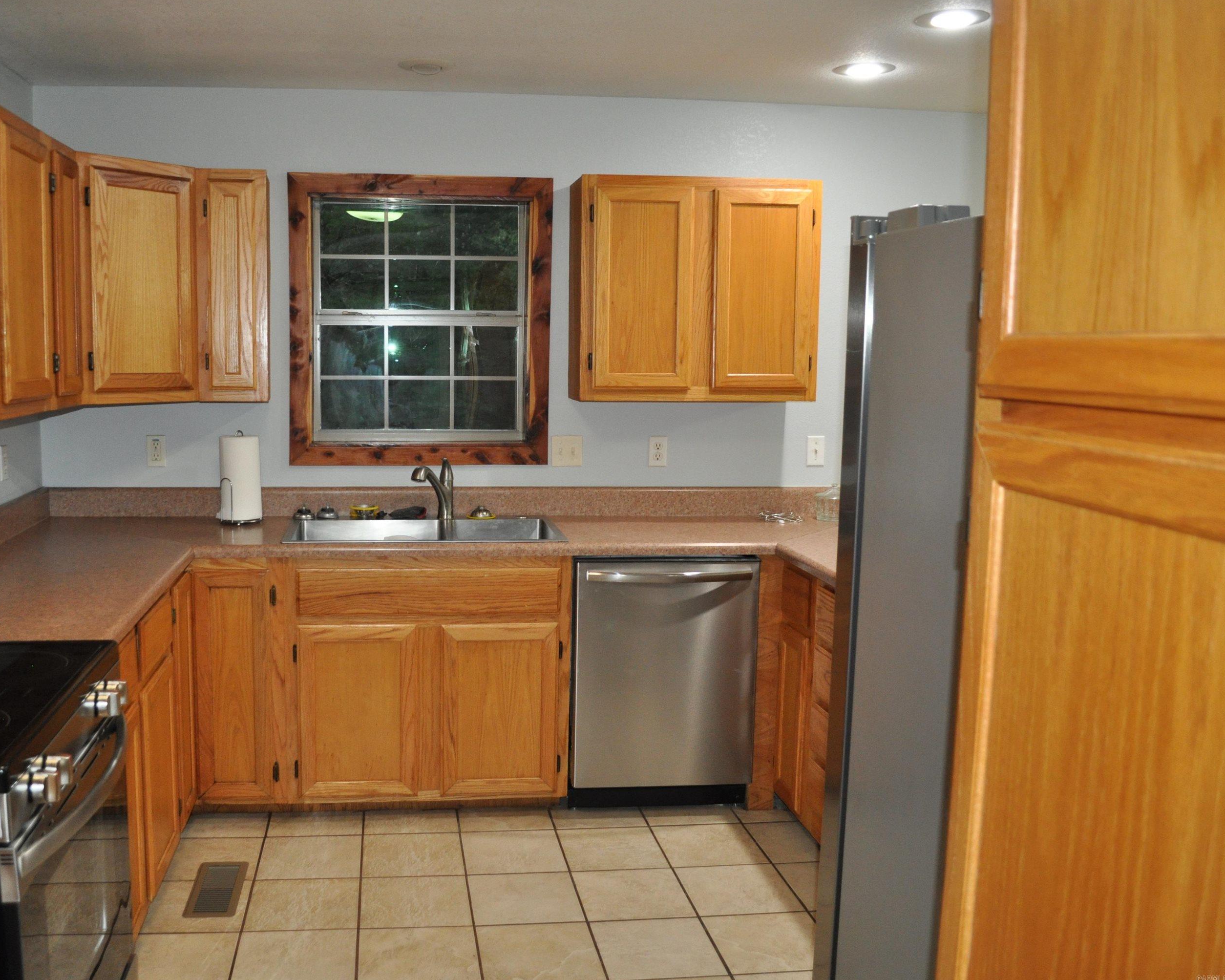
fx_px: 1124
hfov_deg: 56.8
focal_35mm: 31
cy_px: 487
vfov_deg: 47.1
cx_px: 495
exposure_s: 1/80
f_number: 3.5
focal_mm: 18
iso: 800
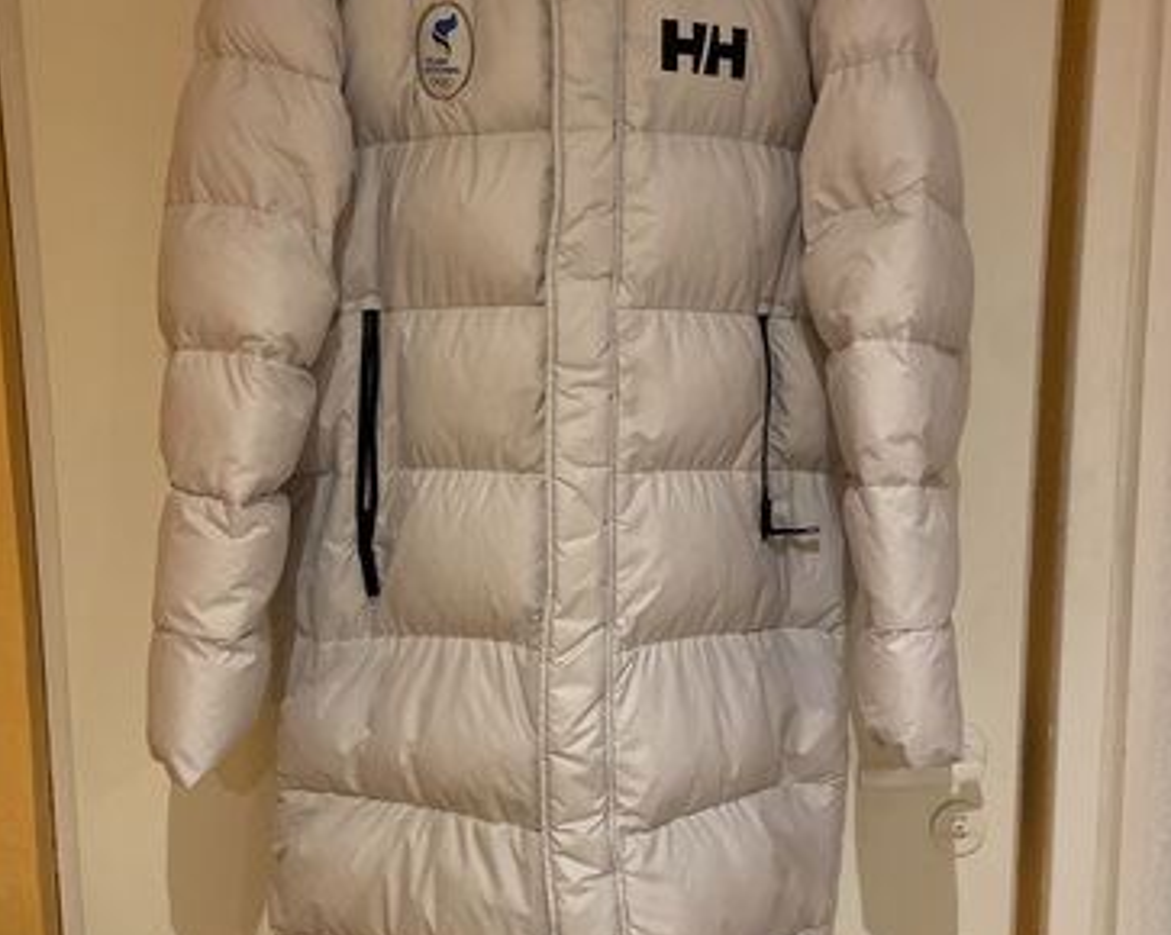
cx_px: 598
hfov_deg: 51.6
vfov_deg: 42.1
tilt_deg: -9.0
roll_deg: +0.4
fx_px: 1212
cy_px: 390
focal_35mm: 35
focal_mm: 4.25
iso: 500
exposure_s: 1/41
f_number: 1.8
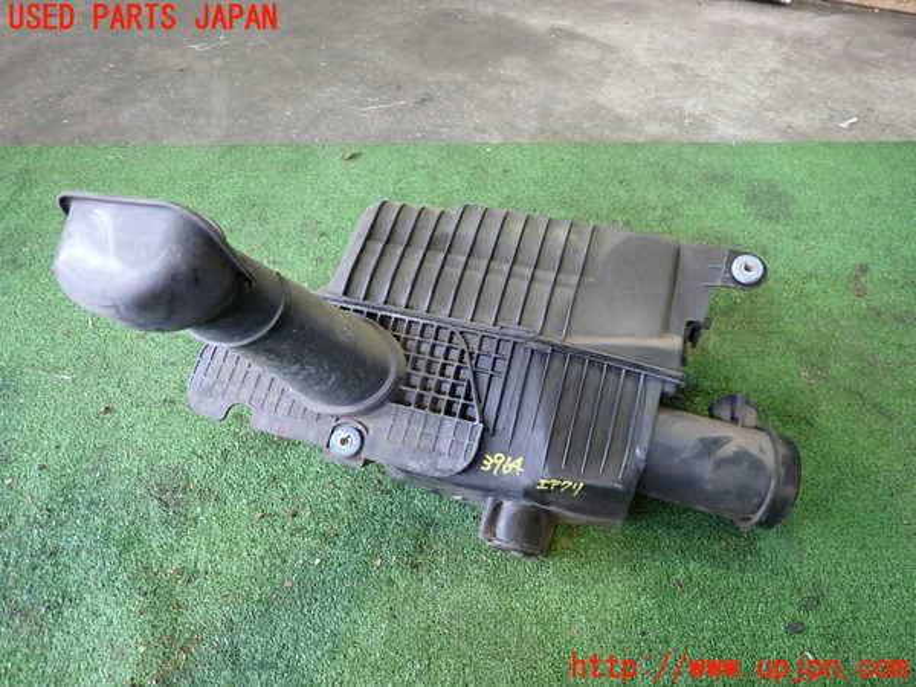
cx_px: 458
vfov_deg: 54.9
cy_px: 344
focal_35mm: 25
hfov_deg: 69.4
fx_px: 662
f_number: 2
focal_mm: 4.5
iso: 400
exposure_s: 1/30
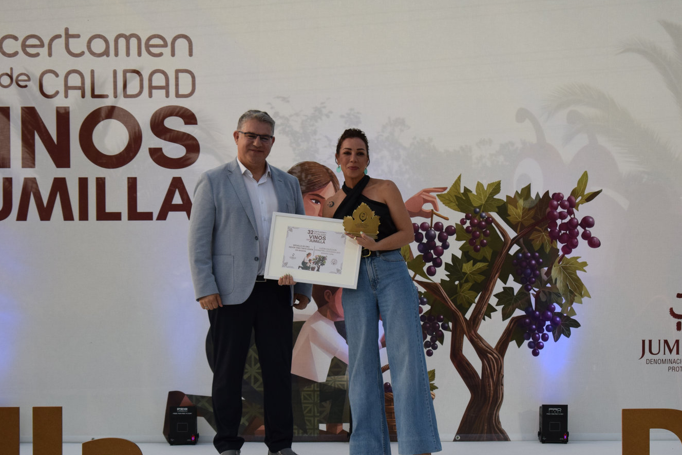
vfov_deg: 13.6
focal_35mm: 101
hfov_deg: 20.3
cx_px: 371
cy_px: 274
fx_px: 1906
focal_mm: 55
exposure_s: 1/800
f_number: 5.6
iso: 800
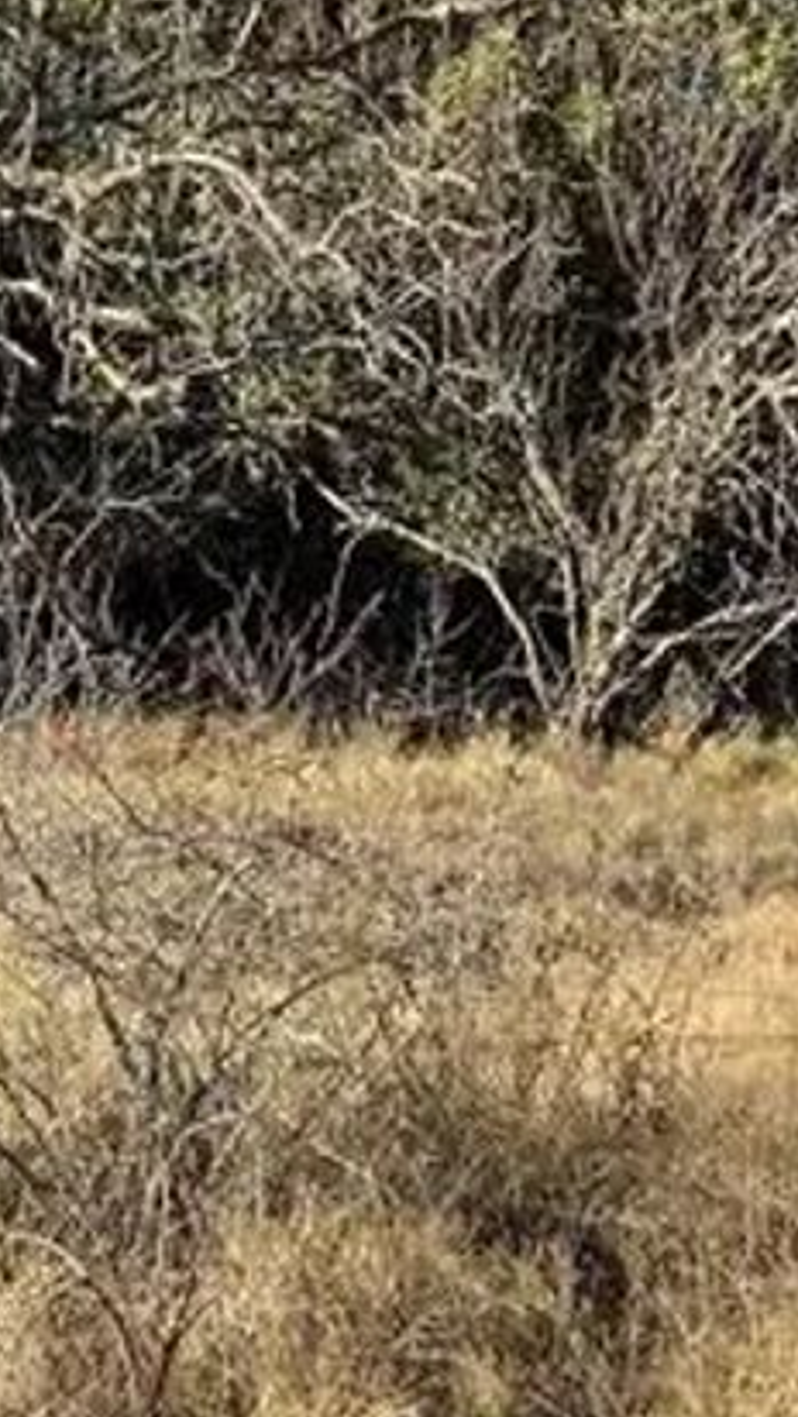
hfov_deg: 14.4
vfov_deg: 25.3
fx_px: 3157
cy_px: 571
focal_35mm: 84
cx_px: 365
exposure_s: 1/275
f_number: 2.4
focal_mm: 3.3
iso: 25
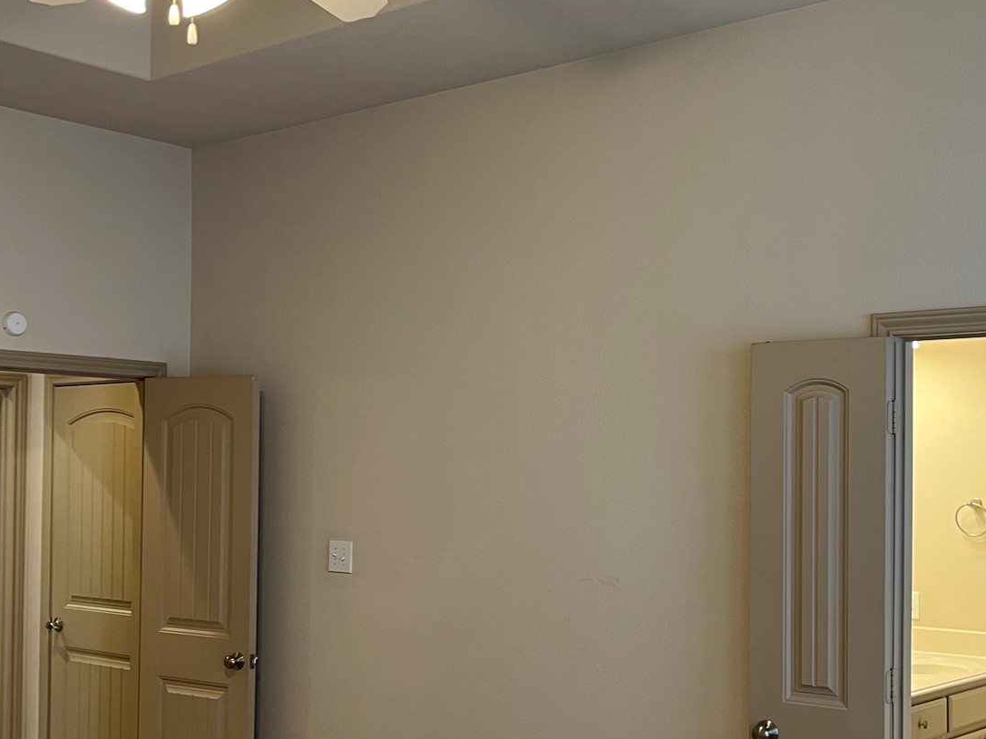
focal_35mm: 49
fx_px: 1396
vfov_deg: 29.6
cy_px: 440
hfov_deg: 38.9
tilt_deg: +0.5
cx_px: 483
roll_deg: -0.3
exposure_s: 1/60
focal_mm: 5.1
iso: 100
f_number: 1.6
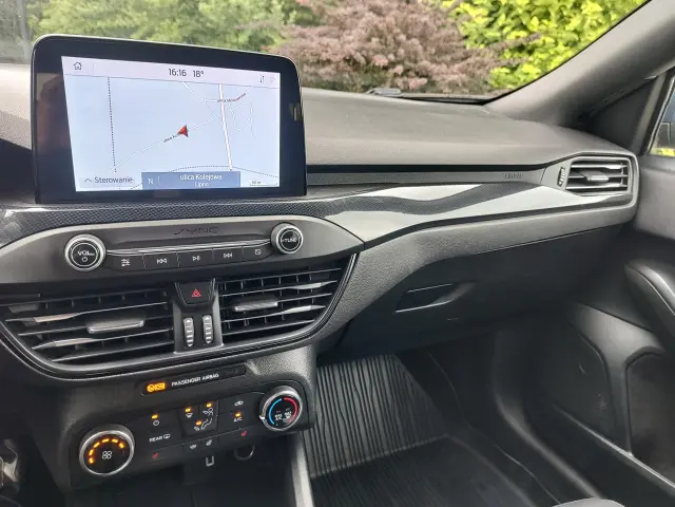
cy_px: 254
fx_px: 448
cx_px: 338
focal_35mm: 23
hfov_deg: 73.9
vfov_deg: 58.9
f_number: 1.8
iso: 133
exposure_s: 1/100
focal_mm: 5.56
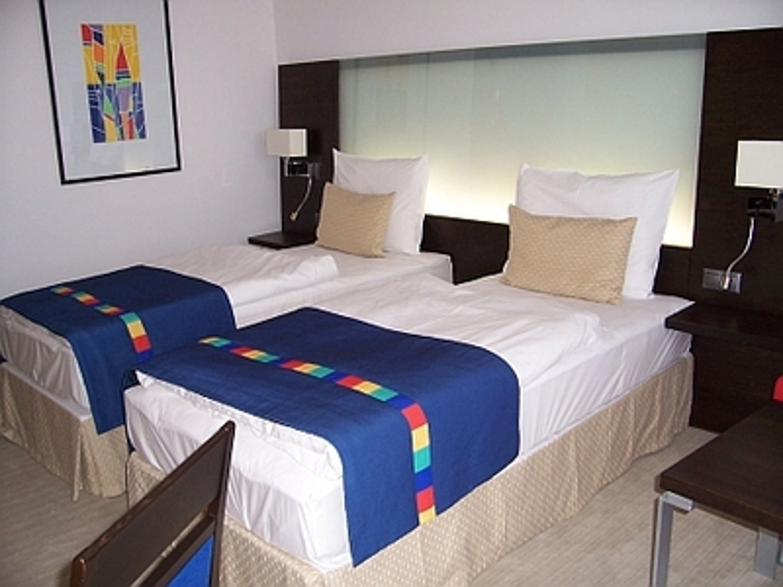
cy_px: 294
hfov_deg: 54.0
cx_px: 392
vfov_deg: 41.8
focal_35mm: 34
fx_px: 769
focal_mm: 5.6
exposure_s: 1/60
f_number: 2.7
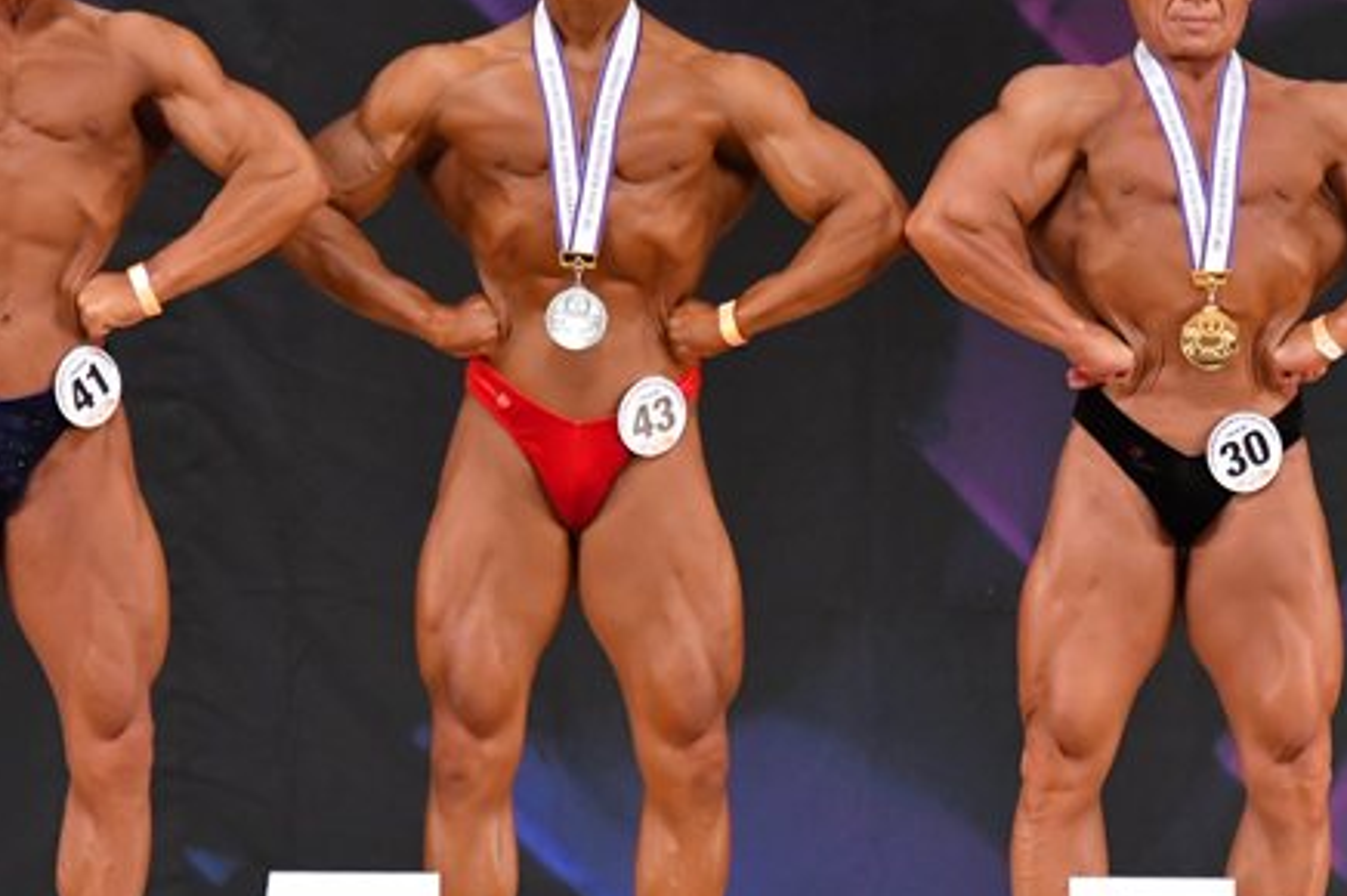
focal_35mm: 507
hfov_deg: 4.1
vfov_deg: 2.7
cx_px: 1123
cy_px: 522
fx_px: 18955
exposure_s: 1/400
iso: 5600
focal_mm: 190
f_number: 5.6
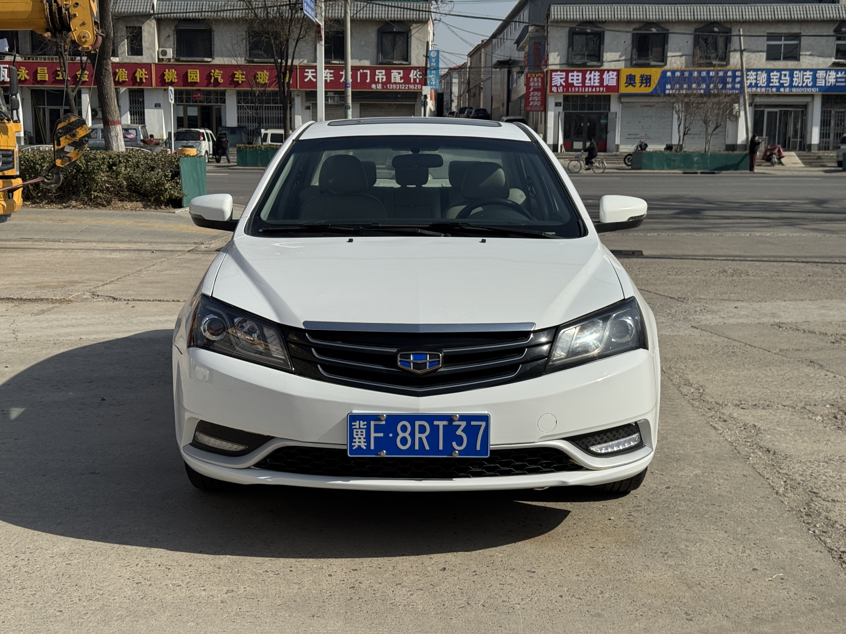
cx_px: 423
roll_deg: +0.2
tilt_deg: -7.9
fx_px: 1173
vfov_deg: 30.3
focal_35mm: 48
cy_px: 317
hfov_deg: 39.7
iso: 80
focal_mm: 6.76
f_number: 1.78
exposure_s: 1/9009
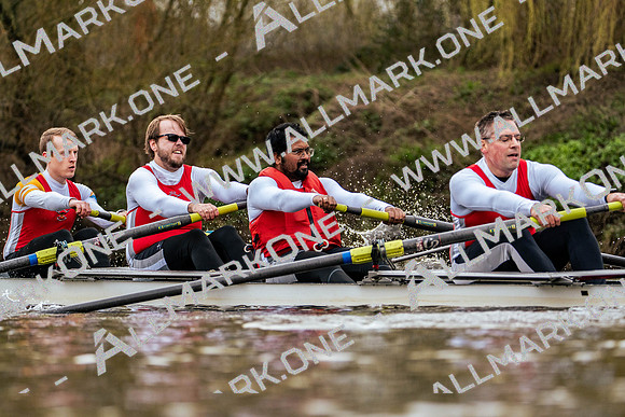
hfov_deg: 7.7
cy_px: 208
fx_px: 4654
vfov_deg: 5.1
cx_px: 312
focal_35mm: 268
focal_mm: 268
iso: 1600
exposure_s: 1/2000
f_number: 6.3
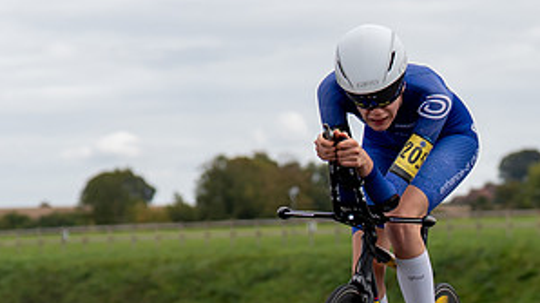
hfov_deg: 7.8
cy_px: 315
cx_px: 371
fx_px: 3963
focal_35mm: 277
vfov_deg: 4.4
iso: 125
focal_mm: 74
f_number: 3.5
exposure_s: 1/1000
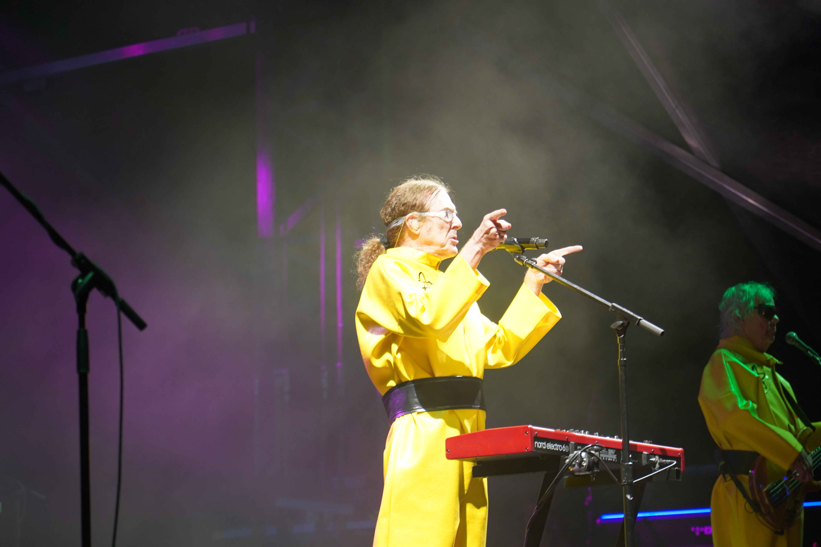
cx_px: 410
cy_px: 274
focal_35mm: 105
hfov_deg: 19.5
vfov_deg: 13.0
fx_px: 2394
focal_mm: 105
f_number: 4
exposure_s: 1/160
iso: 1600
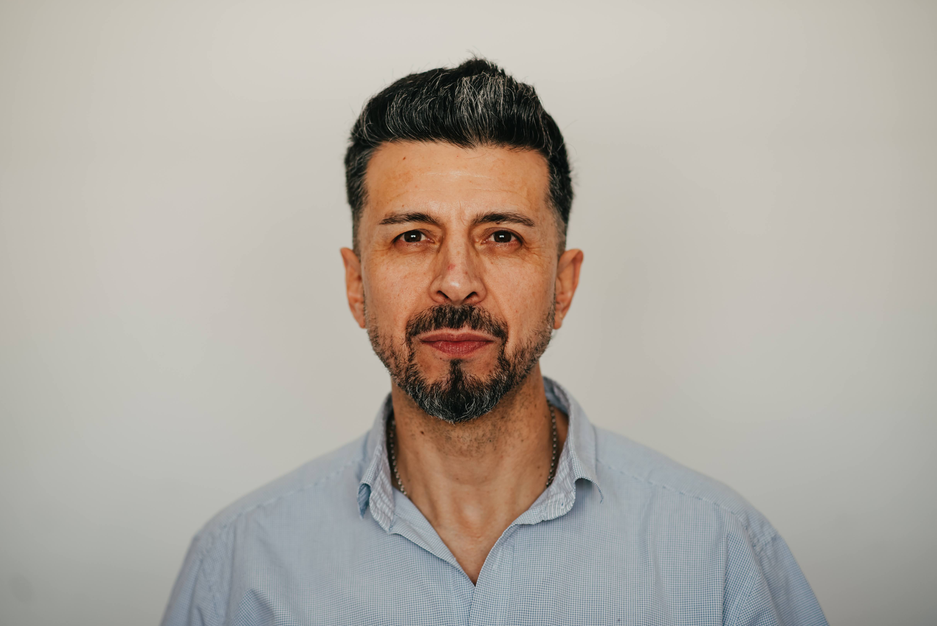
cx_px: 464
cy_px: 312
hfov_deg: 23.6
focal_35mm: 86
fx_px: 2239
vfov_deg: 15.9
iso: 320
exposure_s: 1/320
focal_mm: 85
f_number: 2.5
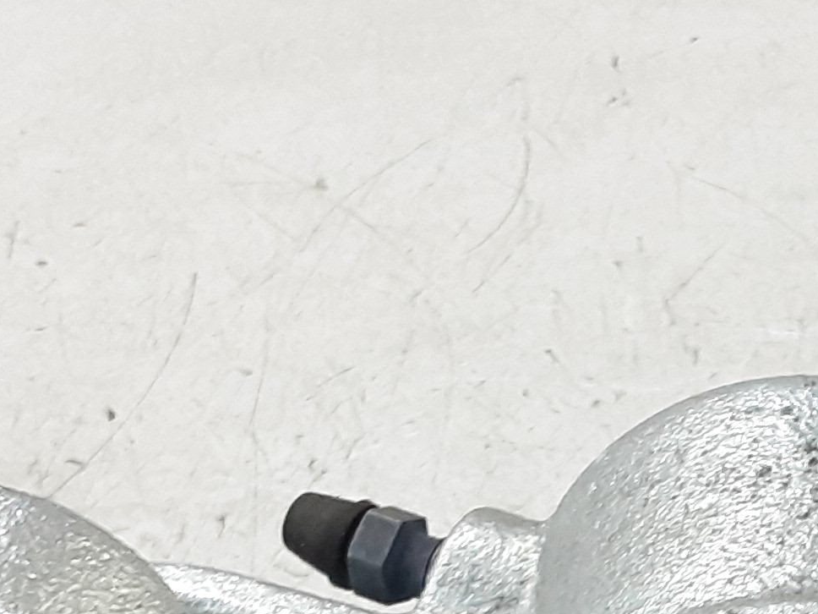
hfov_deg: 20.9
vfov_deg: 15.0
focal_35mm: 91
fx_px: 2150
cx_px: 807
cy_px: 934
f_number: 1.9
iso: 125
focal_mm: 2.91
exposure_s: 1/50
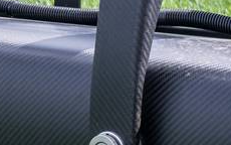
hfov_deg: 9.9
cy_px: -96
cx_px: -157
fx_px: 1279
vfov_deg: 6.4
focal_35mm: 203
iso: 400
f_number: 20
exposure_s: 1/125
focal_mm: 55
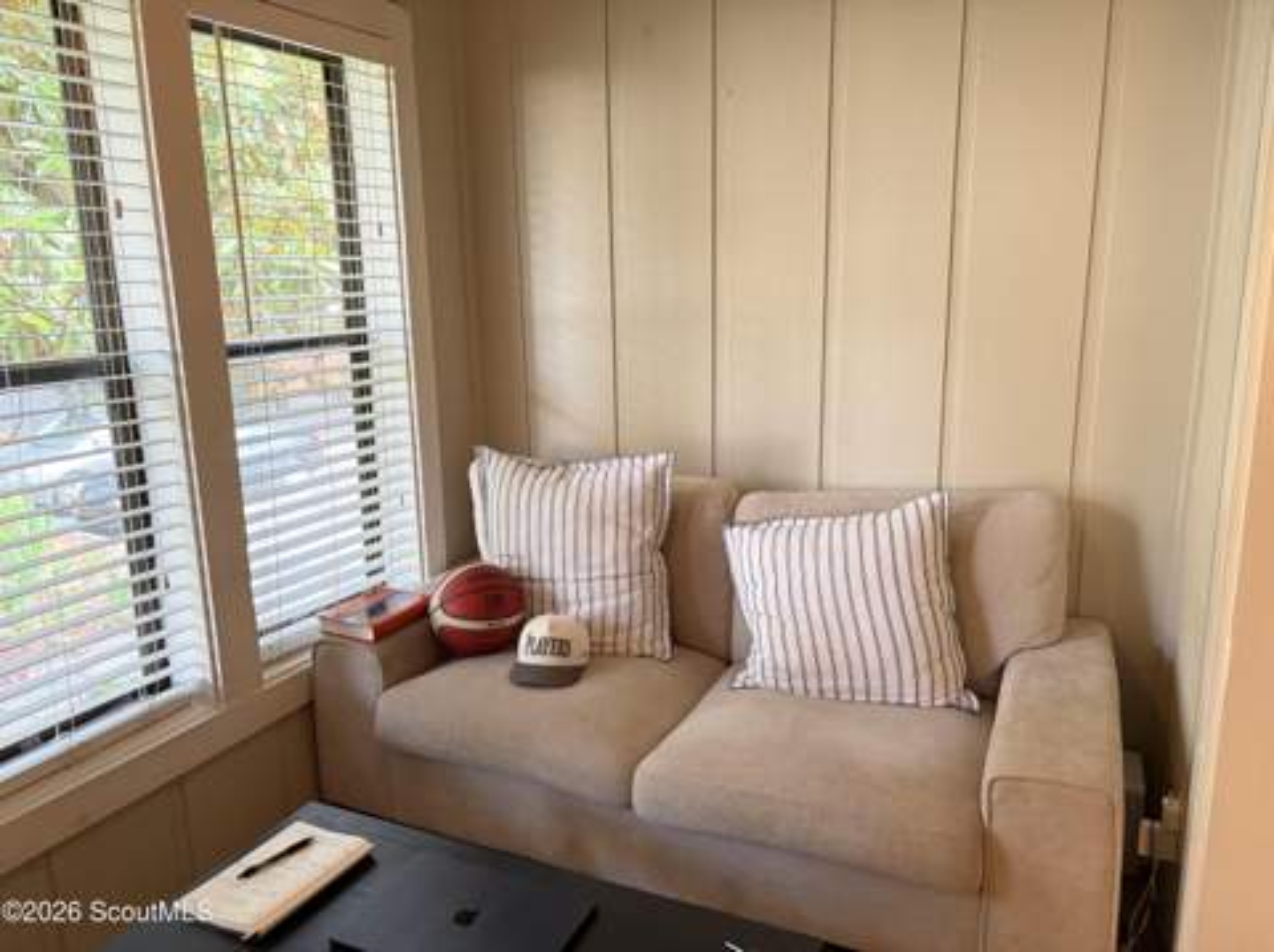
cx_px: 637
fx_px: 956
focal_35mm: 26
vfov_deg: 53.0
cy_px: 476
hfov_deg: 67.4
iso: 400
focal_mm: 5.96
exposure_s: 1/60
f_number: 1.6
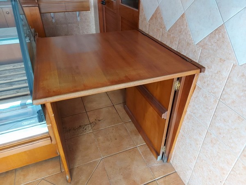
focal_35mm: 24
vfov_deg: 56.8
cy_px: 92
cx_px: 123
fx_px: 171
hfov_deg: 71.6
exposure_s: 1/25
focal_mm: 5.23
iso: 250
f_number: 1.8
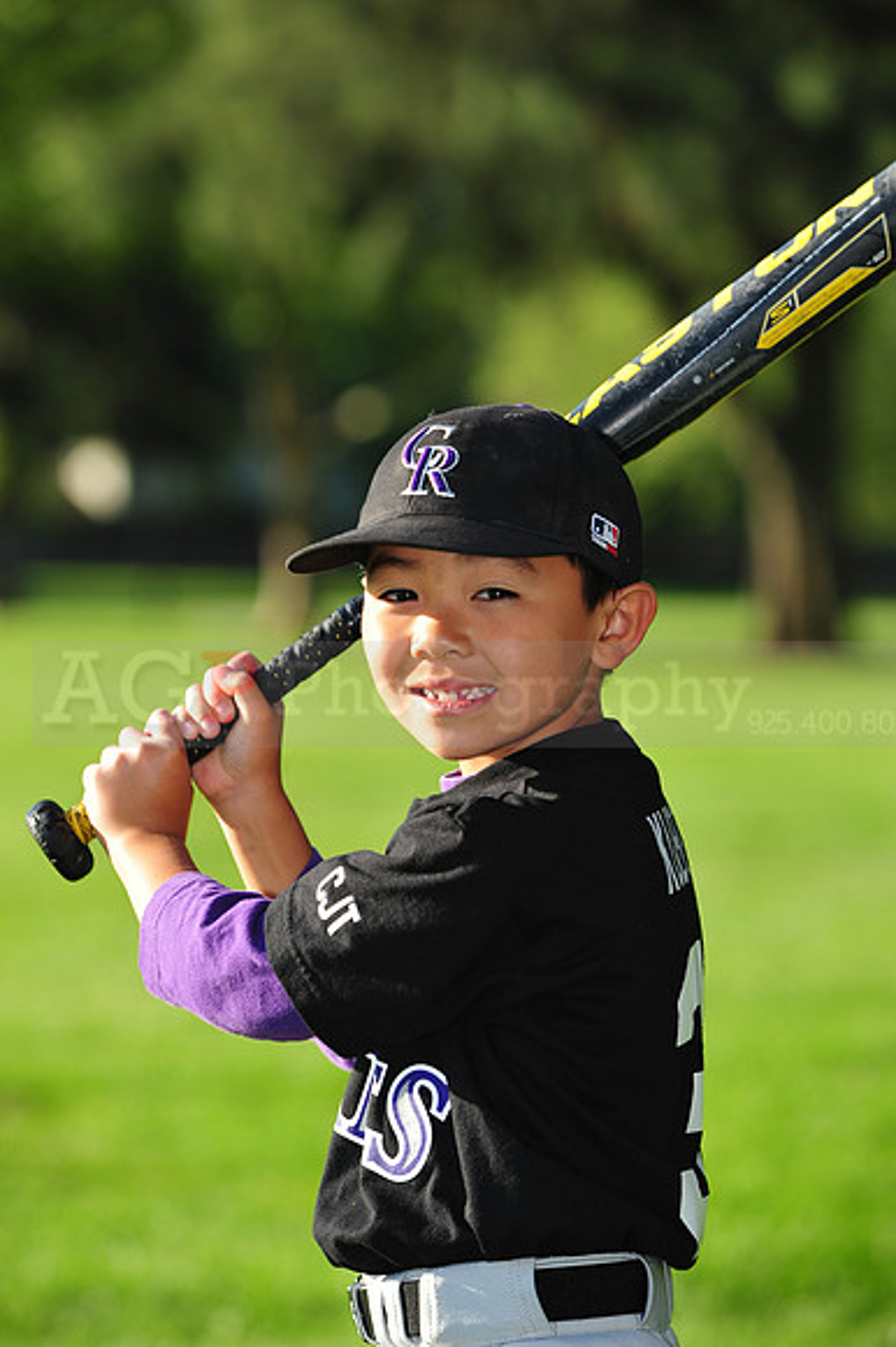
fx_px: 5793
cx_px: 448
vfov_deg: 13.3
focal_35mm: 155
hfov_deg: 8.8
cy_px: 674
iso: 200
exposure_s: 1/500
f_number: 5
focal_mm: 155
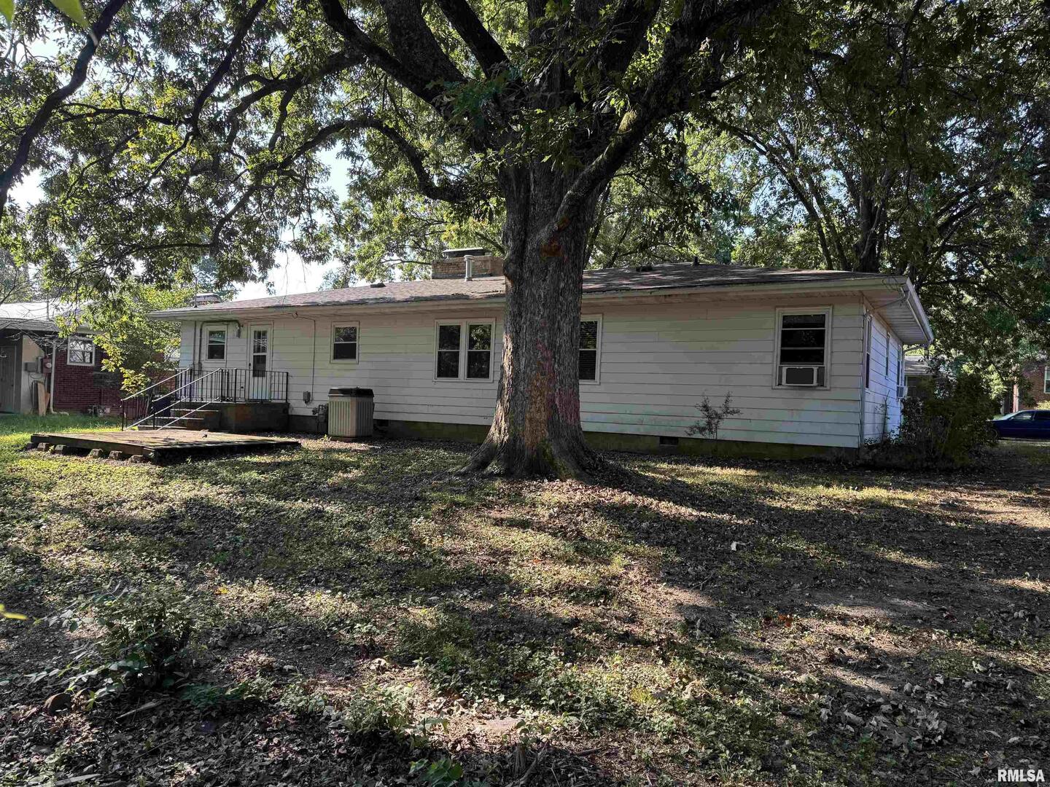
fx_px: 728
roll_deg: -2.3
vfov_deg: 56.8
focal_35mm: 24
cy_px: 394
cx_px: 525
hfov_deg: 71.6
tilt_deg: -0.9
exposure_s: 1/397
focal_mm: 6.76
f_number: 1.78
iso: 80
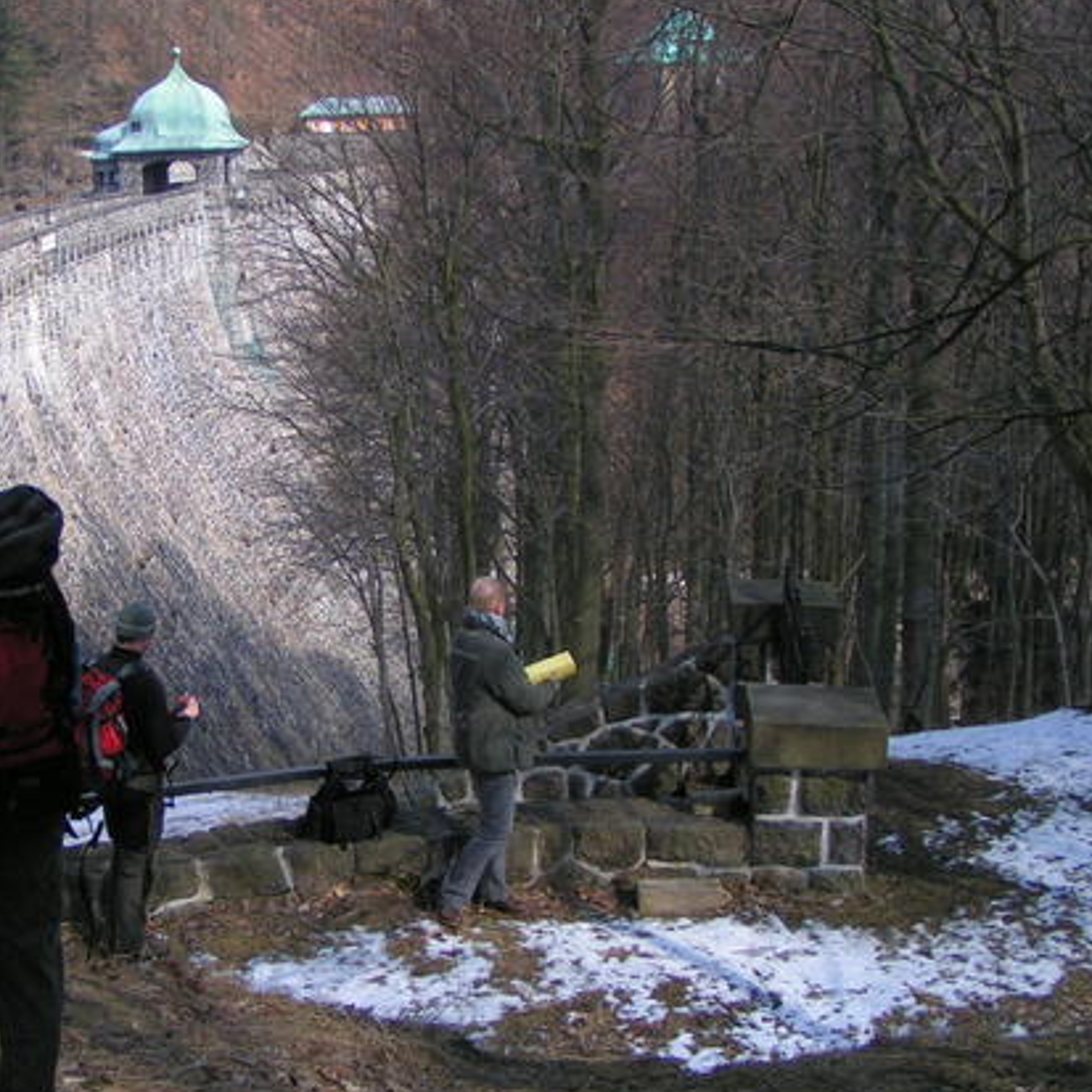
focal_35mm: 52
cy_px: 558
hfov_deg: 32.4
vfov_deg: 32.8
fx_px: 1856
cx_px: 336
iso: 50
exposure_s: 1/640
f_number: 2.8
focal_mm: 5.8
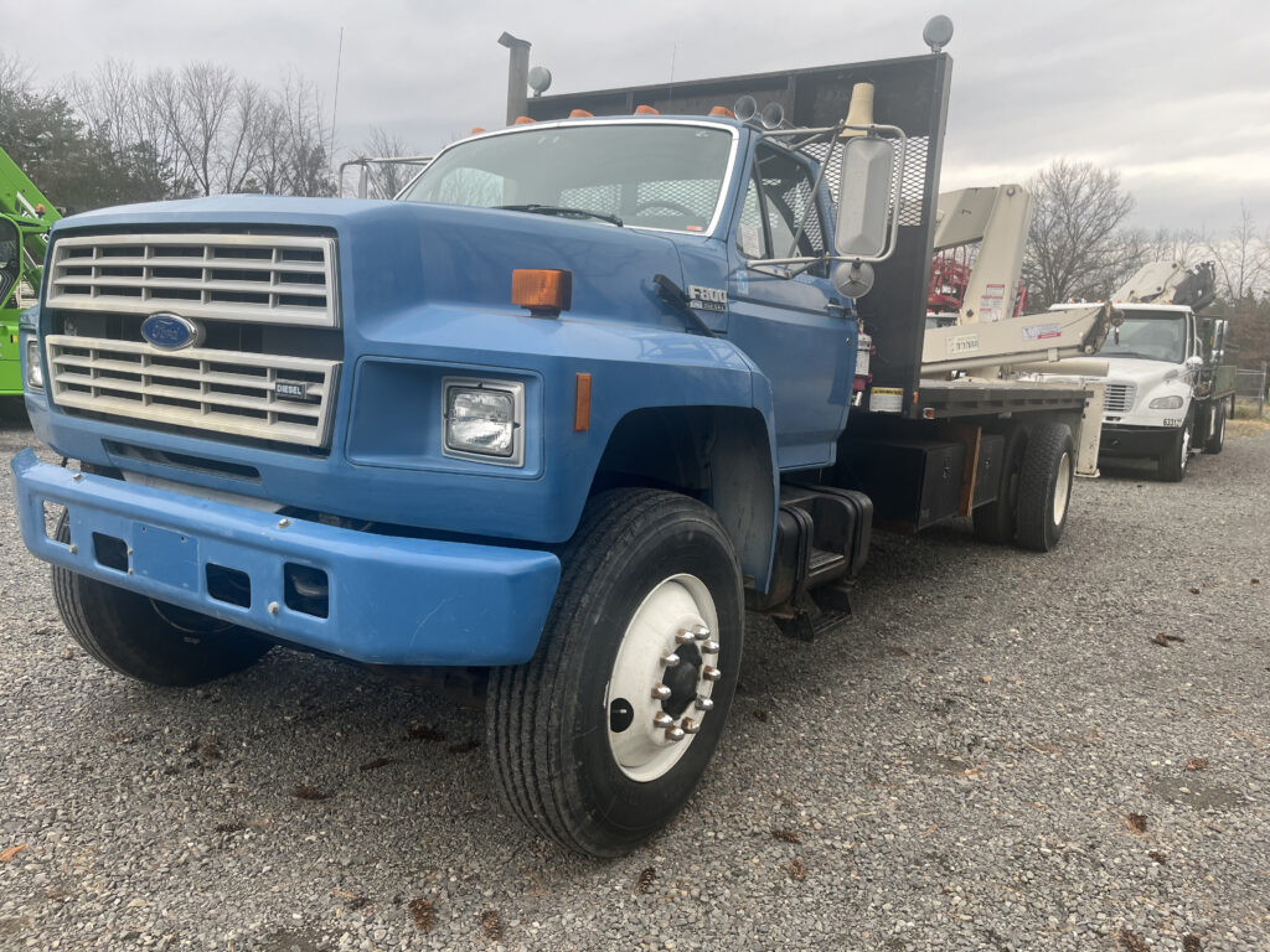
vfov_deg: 53.1
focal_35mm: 26
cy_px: 476
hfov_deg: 67.3
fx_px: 954
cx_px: 635
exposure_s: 1/491
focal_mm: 5.1
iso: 50
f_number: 1.6
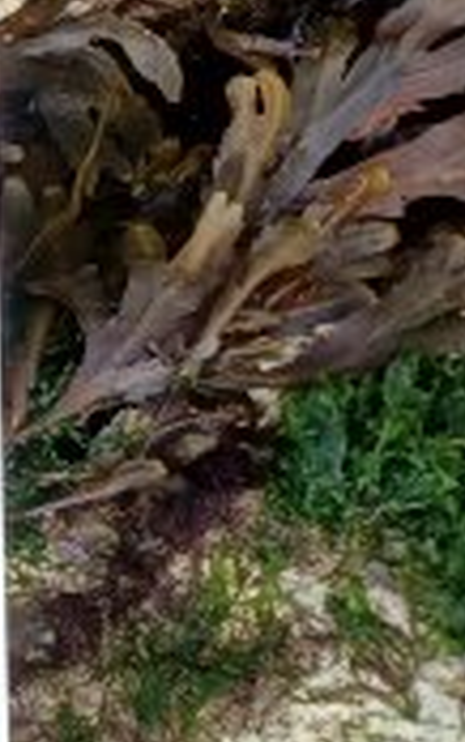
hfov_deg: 8.4
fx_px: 2470
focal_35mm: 122
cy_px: 486
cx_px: -1101
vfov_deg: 17.1
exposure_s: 1/185
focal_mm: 4.6
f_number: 1.8
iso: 32
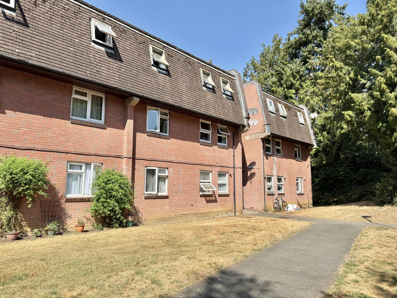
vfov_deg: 56.8
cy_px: 149
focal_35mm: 24
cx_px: 198
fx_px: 275
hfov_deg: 71.6
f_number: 1.78
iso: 80
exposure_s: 1/3279
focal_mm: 6.76
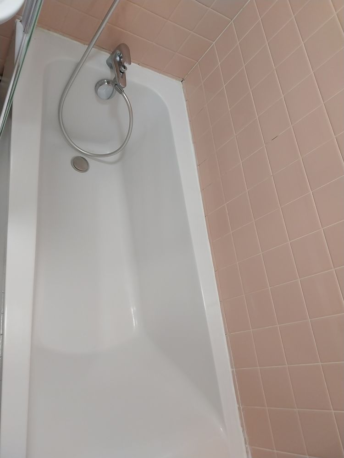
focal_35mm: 26
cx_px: 172
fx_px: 345
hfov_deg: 53.1
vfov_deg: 67.3
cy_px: 229
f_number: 1.8
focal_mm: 4
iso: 250
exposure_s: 1/60
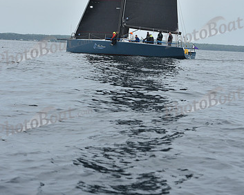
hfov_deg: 17.8
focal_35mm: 108
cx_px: 128
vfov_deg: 14.1
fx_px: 779
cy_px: 5
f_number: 6.3
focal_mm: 70
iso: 250
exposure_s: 1/800
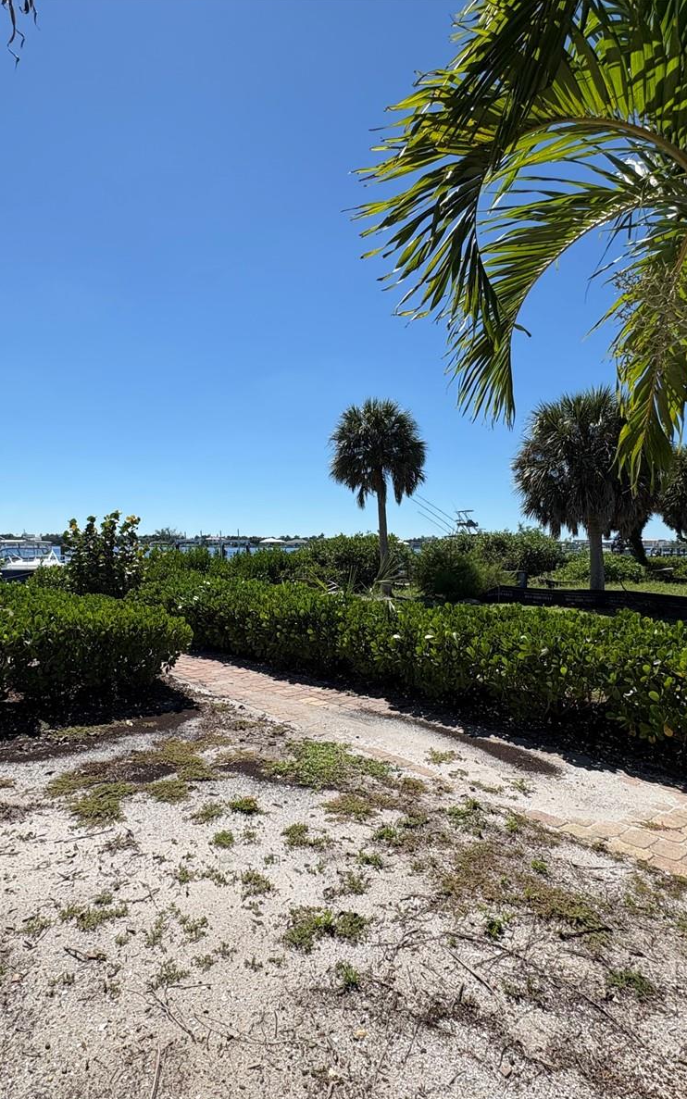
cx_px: 280
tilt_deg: +0.3
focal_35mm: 20
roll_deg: +0.1
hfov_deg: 59.2
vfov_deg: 85.1
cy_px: 551
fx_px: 599
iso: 50
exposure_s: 1/2770
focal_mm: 2.22
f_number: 2.2
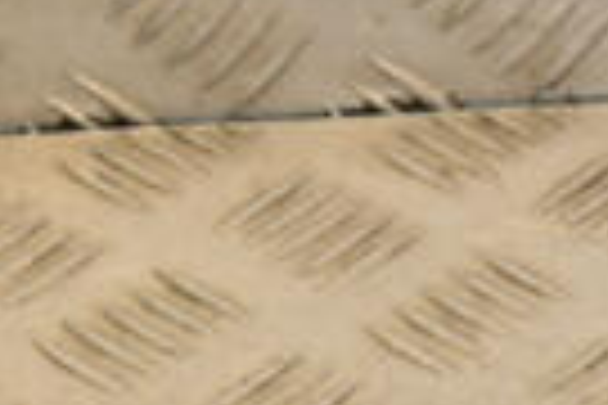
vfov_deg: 4.3
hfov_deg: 6.3
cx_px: 1166
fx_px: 5404
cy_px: 693
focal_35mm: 320
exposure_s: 1/200
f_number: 9
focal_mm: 48
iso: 800
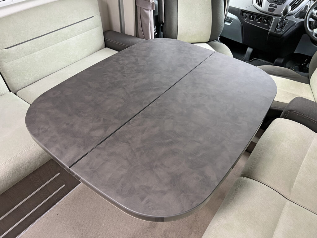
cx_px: 158
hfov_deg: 67.3
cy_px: 119
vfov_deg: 53.1
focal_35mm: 26
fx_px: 238
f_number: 1.5
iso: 160
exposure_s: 1/60
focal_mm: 5.7
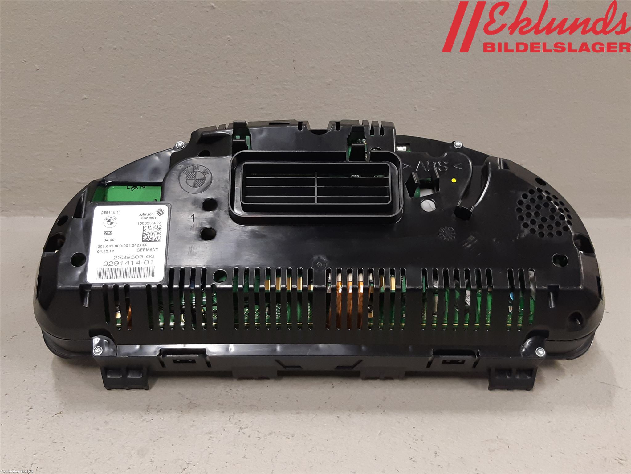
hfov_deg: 67.3
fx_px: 474
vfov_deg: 53.1
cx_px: 316
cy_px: 237
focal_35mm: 26
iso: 160
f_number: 1.7
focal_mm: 3.93
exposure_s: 1/50
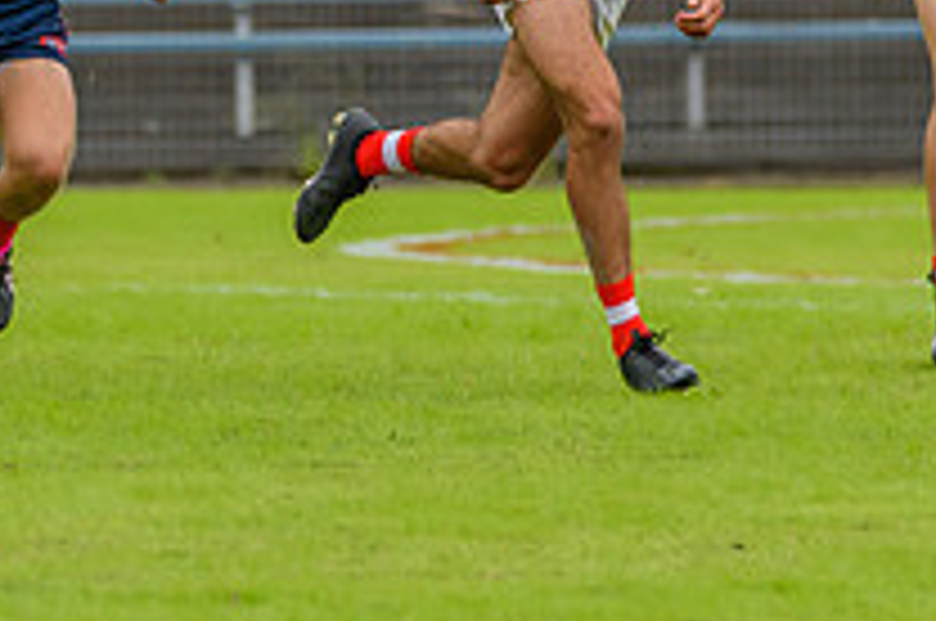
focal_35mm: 1484
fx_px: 38524
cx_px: 198
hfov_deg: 1.4
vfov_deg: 0.9
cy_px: -2
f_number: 6
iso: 800
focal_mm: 380
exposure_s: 1/2000
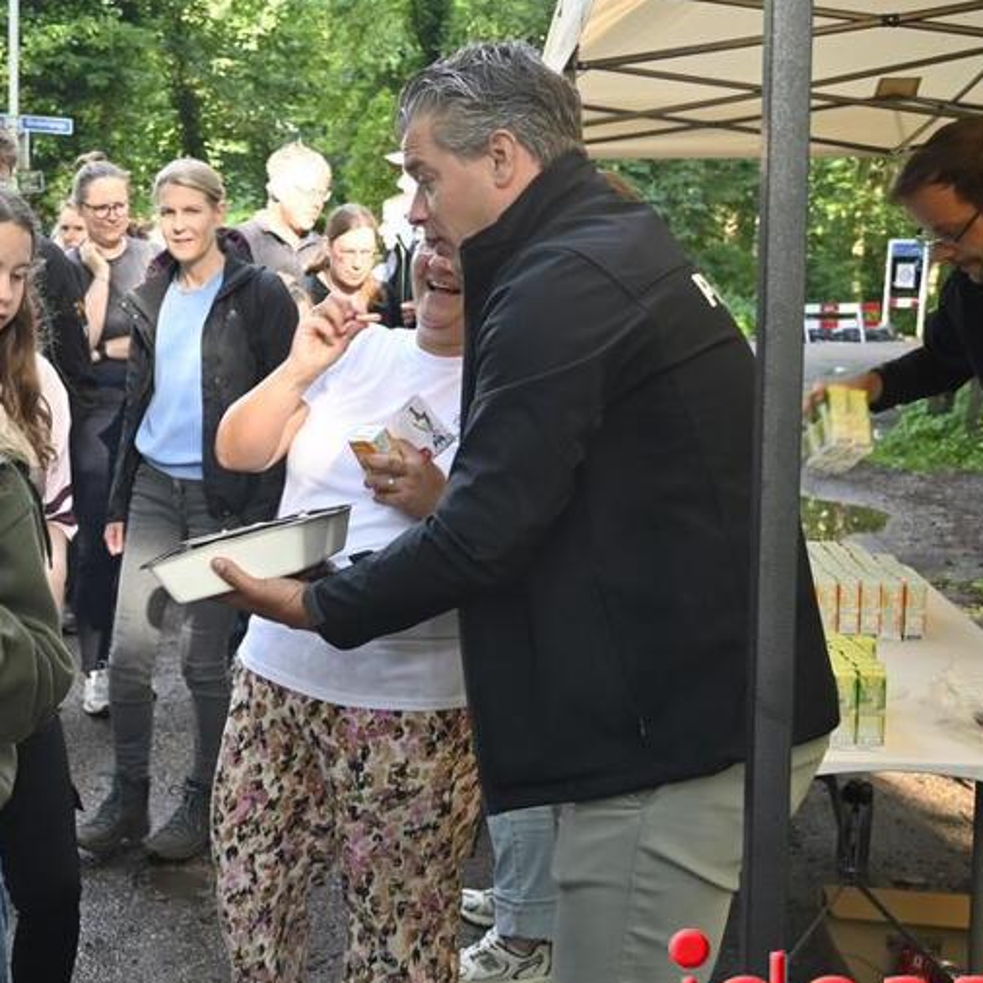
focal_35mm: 50
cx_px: 171
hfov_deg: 32.9
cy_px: 504
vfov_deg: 34.0
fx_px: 1606
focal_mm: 20
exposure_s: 1/125
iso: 560
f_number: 3.5
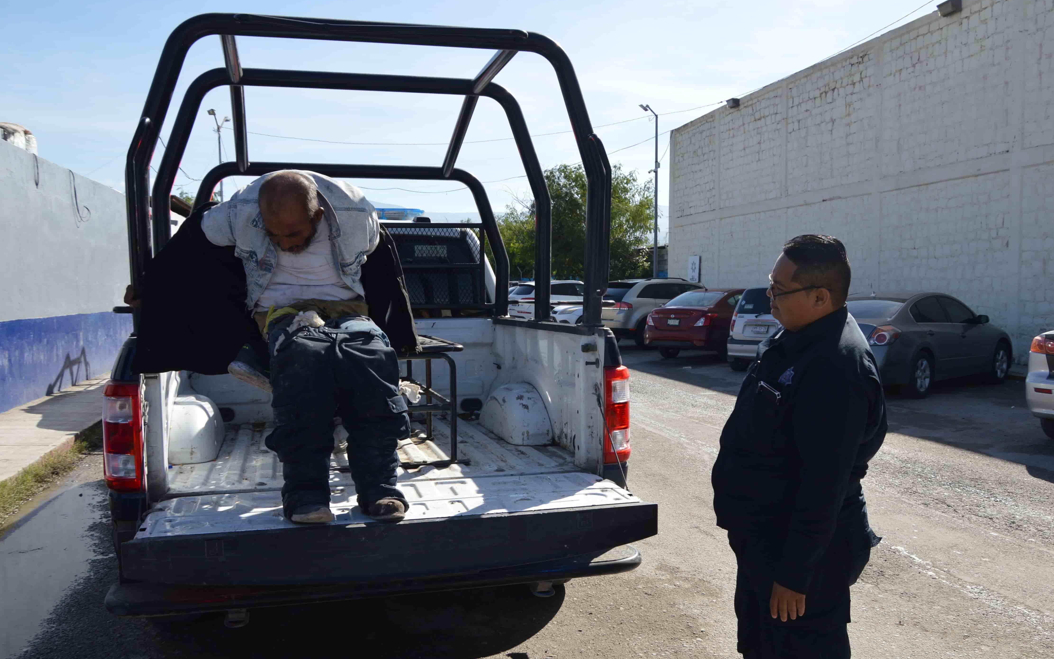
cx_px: 527
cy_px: 352
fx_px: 934
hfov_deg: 58.9
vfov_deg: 38.8
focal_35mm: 33
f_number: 8
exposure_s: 1/250
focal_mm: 21
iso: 100
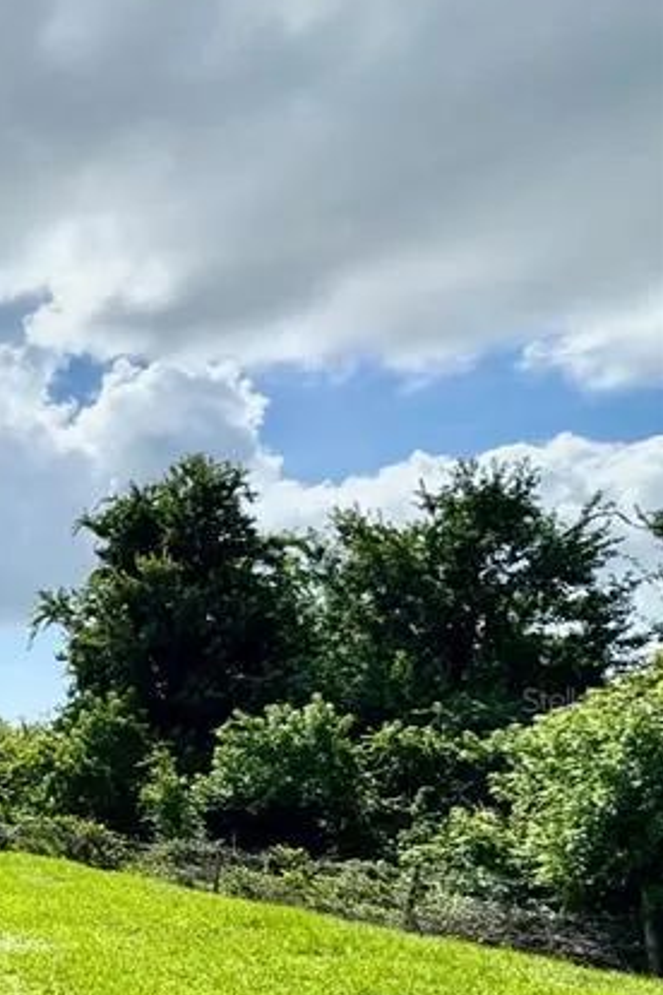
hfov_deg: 21.5
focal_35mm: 36
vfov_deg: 51.7
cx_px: -562
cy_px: 699
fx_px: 994
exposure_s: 1/2208
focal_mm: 2.22
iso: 50
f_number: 2.2
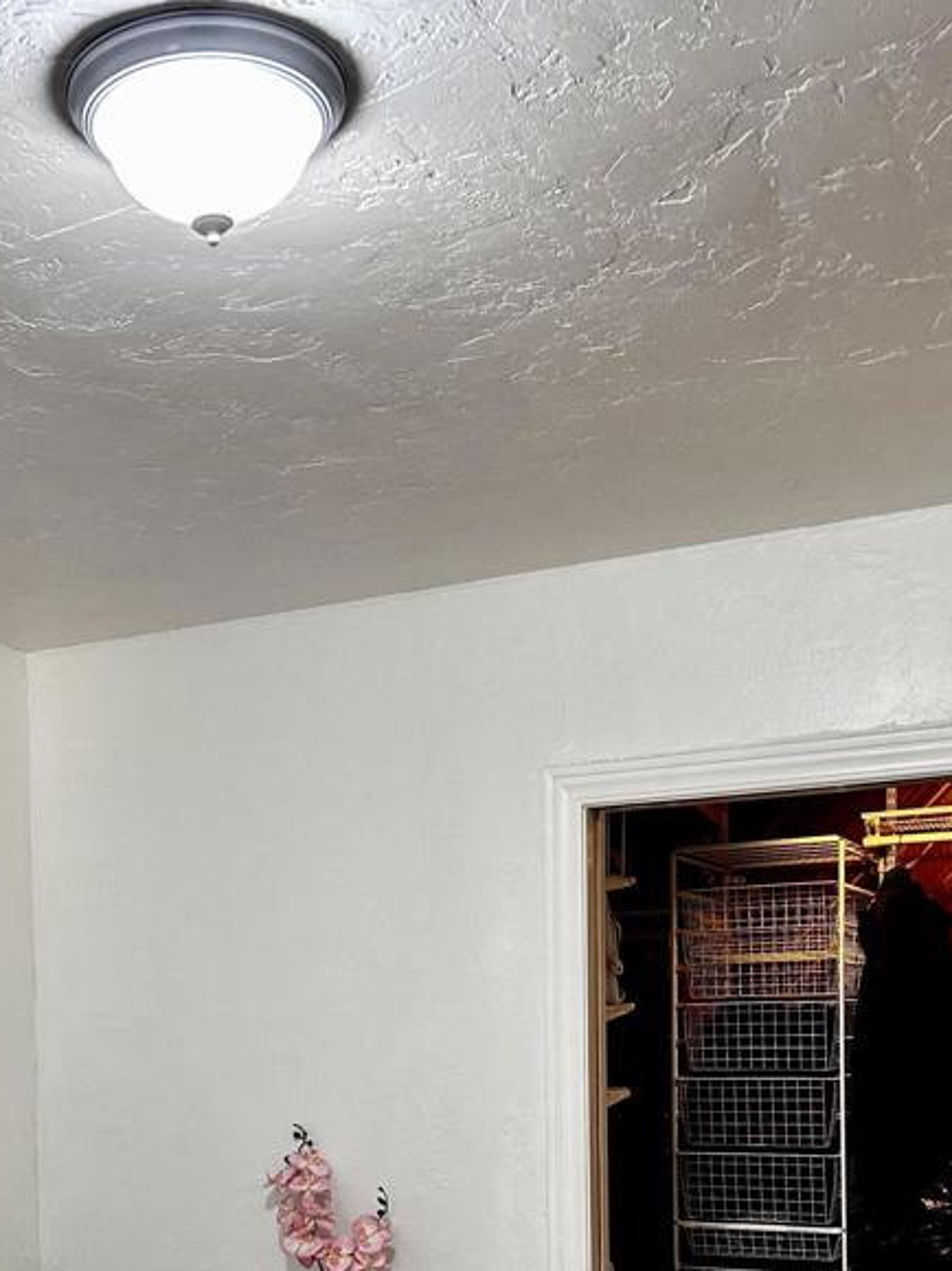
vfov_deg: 39.2
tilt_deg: -0.4
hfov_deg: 31.0
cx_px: 254
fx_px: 1687
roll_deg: +0.3
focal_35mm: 46
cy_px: 1069
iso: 160
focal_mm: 5.7
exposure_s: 1/60
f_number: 1.5
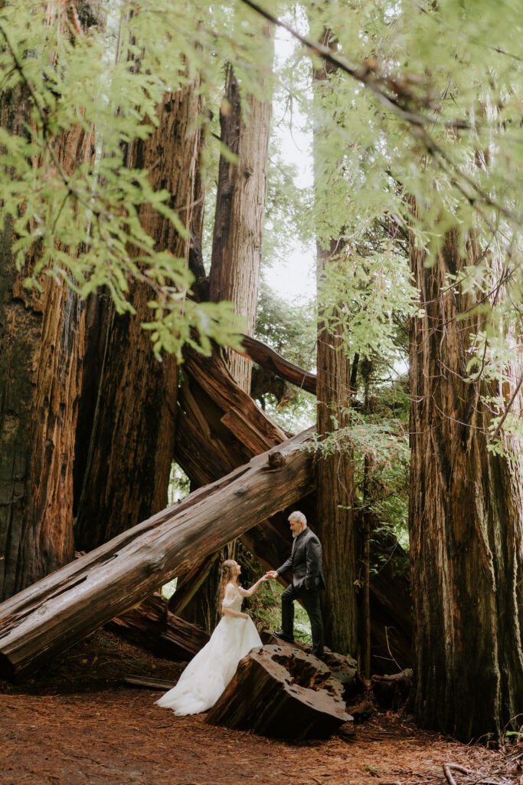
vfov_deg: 54.4
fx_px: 762
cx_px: 262
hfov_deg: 37.9
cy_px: 392
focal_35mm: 35
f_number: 1.4
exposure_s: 1/250
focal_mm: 35
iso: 800
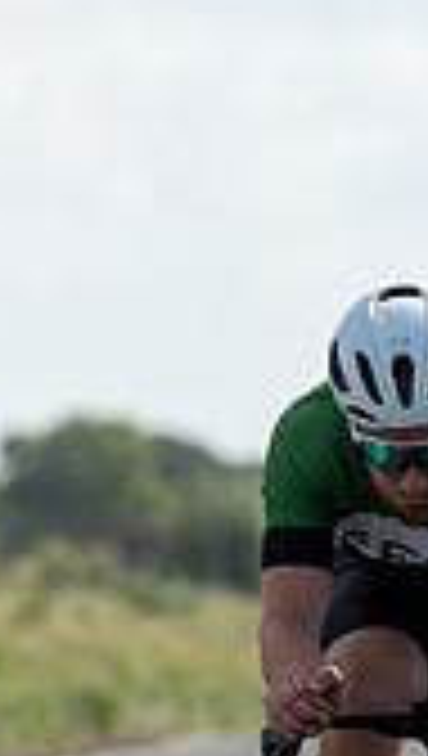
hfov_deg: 1.3
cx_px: 463
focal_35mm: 970
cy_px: 532
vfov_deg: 2.2
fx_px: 19492
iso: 125
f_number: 5
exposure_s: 1/1000
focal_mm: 200
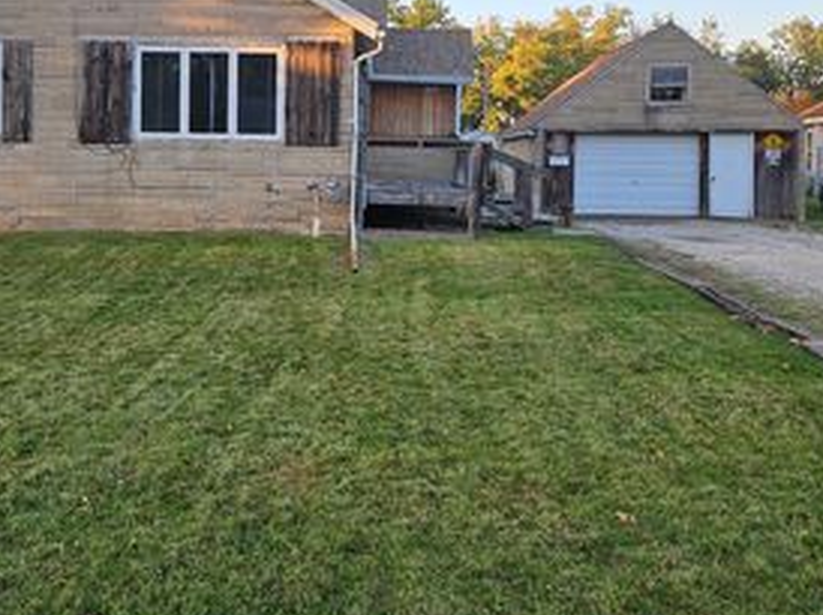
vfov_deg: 33.7
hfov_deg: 44.5
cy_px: 166
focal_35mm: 42
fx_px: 998
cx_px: 312
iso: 25
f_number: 1.8
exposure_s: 1/222
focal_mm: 5.4
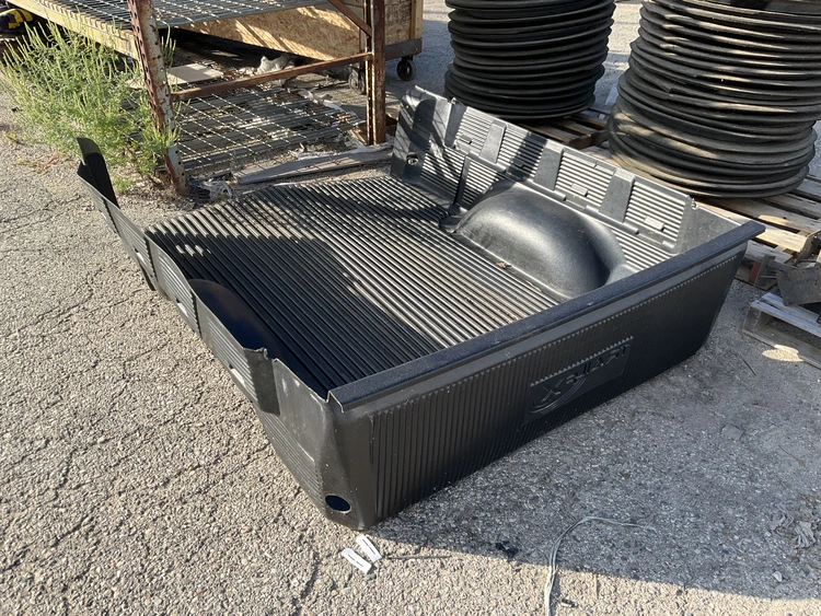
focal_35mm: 29
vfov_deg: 48.3
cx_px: 410
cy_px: 308
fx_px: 688
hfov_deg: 61.6
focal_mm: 3
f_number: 1.8
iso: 25
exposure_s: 1/389
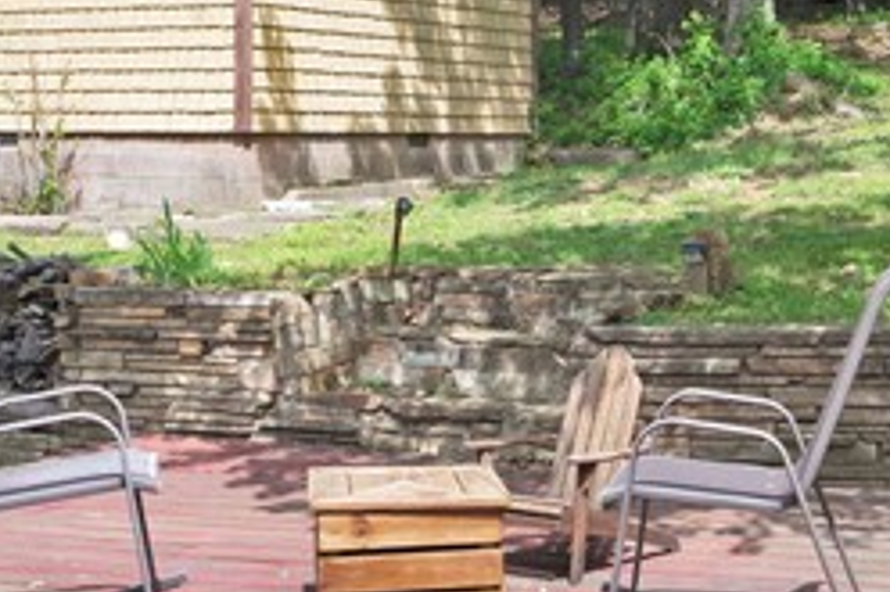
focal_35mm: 70
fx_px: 1729
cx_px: 782
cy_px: 172
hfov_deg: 27.9
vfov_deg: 19.3
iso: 80
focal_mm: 16
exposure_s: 1/50
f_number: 7.1
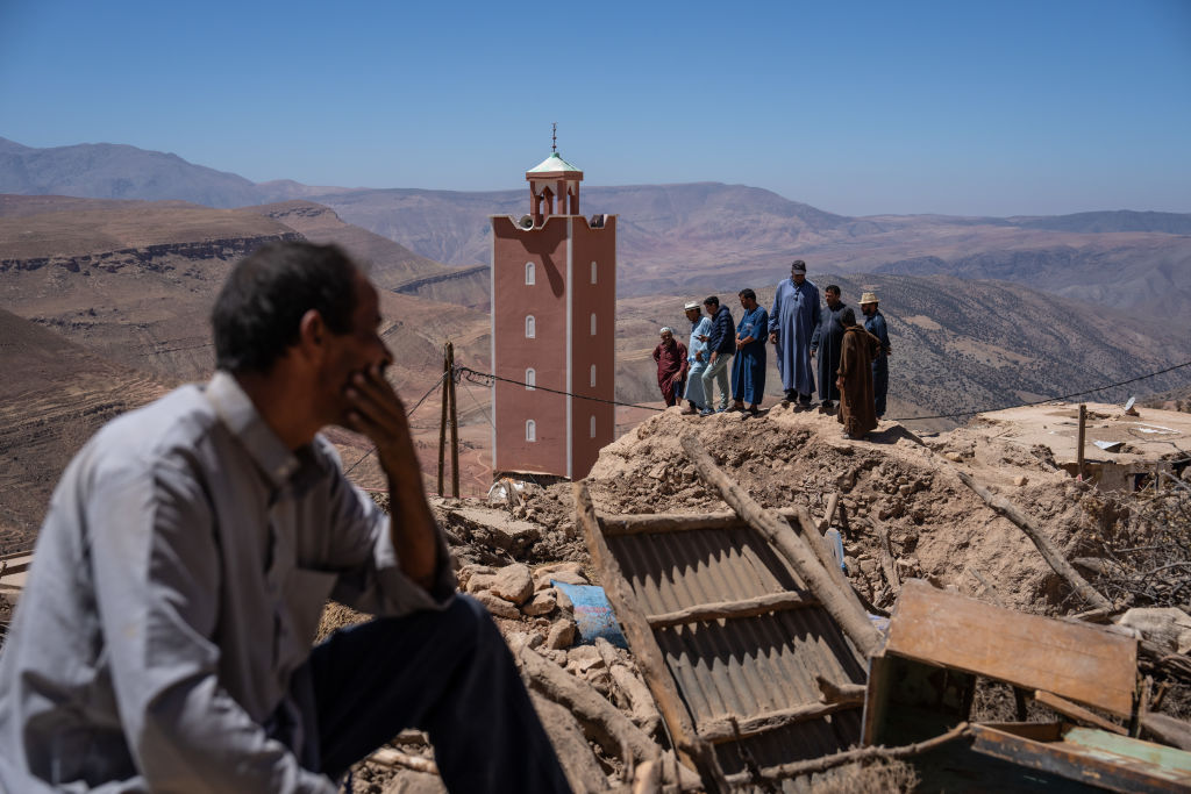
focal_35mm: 44
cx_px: 596
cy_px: 397
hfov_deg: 44.5
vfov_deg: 30.5
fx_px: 1456
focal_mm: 44
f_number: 4.5
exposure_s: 1/6400
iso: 400
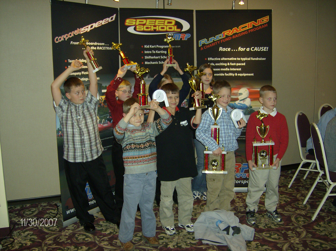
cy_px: 126
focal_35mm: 36
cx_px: 168
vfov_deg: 39.5
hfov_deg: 51.5
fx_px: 349
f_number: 2.8
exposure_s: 1/60
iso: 200
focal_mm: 6
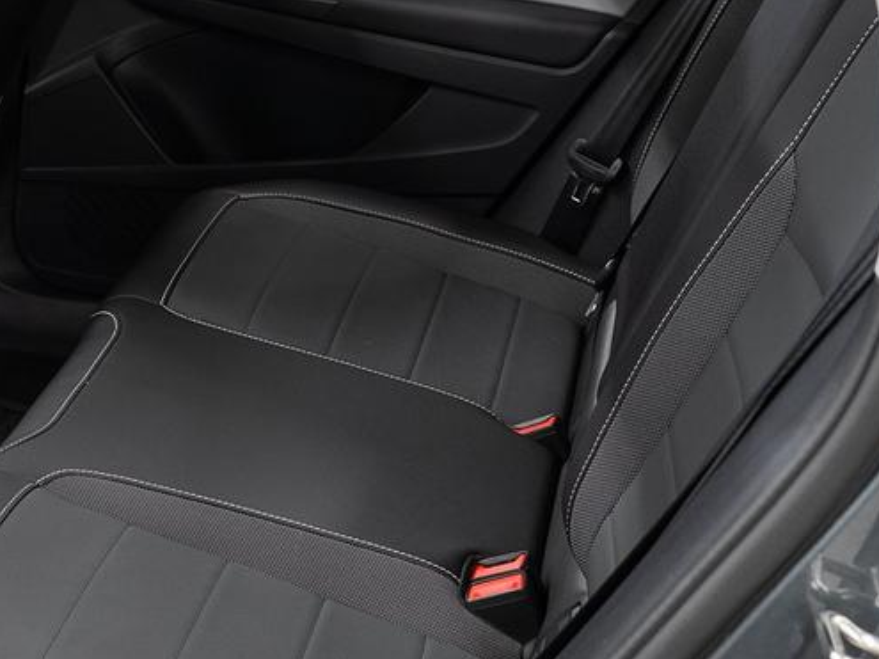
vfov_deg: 18.4
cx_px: 50
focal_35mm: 80
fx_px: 2031
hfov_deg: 23.6
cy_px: 266
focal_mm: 28.6
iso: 100
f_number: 5.6
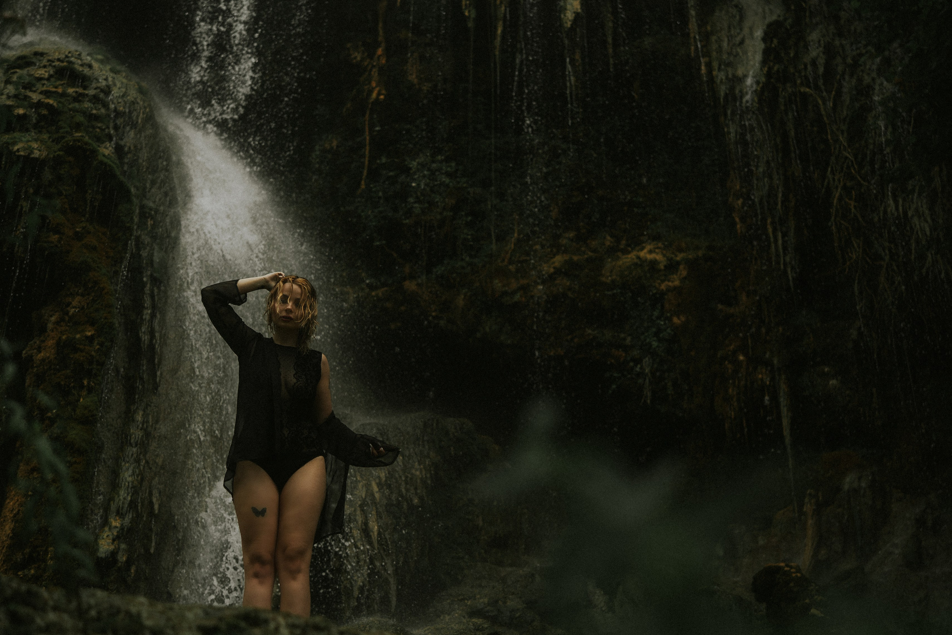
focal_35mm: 42
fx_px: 1111
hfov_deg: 46.3
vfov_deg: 31.9
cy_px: 327
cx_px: 522
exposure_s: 1/640
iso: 160
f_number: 2
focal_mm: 35
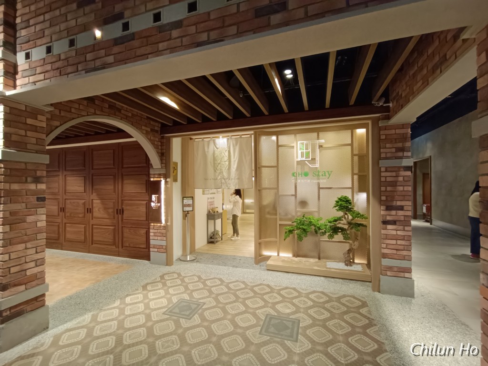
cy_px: 183
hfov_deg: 94.5
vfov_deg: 78.1
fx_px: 226
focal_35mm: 16
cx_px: 244
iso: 821
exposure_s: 1/40
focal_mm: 1.66
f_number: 2.2
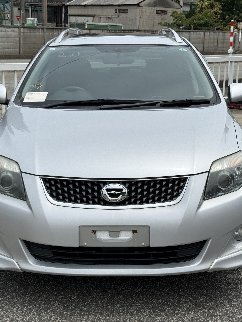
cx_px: 118
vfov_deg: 29.8
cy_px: 159
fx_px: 606
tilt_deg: -11.5
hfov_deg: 22.6
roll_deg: -2.0
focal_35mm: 65
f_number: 1.78
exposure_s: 1/7874
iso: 64
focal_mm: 6.76
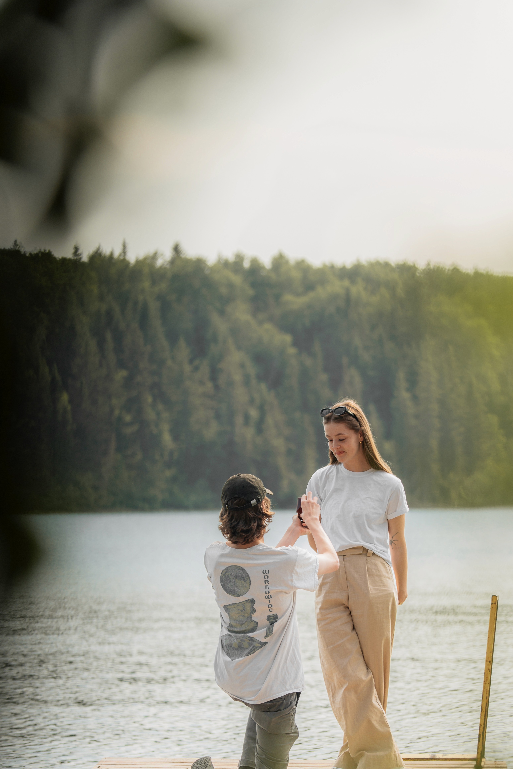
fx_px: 3826
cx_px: 316
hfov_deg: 7.7
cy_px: 558
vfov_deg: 11.5
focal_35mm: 179
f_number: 4
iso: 160
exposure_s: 1/800
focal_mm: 118
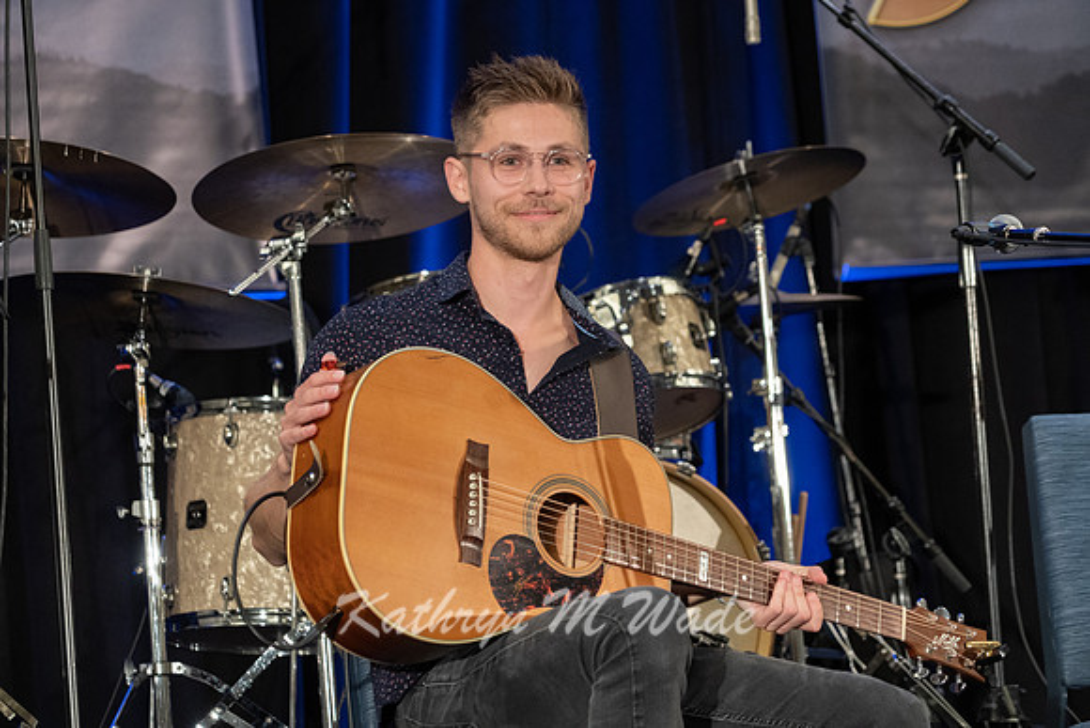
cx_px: 545
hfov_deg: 12.8
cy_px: 364
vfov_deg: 8.6
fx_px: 4845
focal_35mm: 160
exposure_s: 1/160
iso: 5000
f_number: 6.3
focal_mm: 160
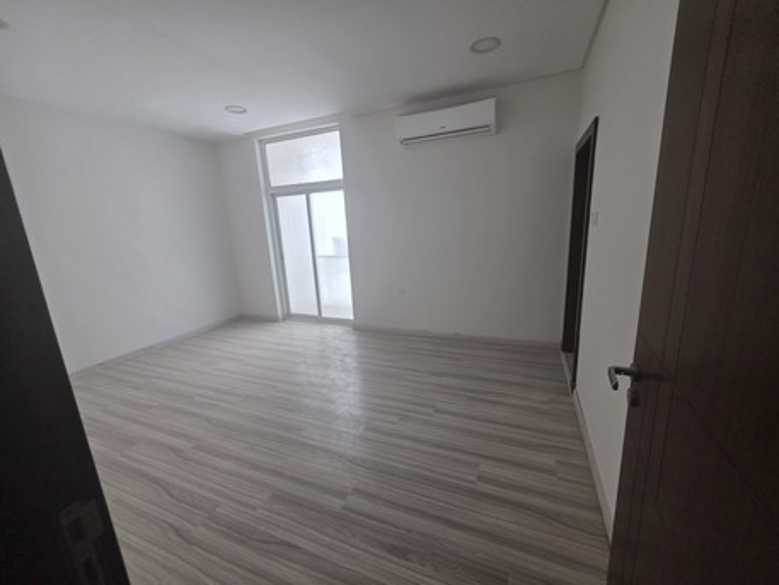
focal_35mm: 13
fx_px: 293
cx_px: 390
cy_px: 292
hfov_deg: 106.2
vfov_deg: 89.9
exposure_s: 1/359
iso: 200
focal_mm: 2.2
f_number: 1.9
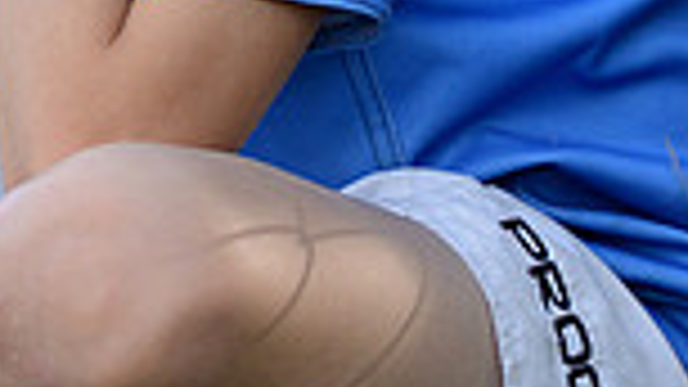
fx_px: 19553
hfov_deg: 2.0
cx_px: 63
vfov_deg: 1.1
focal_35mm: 1072
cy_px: -443
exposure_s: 1/400
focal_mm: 270
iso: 640
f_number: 4
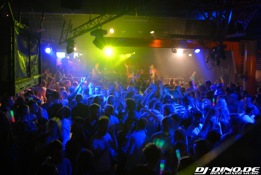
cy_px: 88
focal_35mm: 36
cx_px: 130
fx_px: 262
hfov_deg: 53.0
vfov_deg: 37.0
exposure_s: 1/6
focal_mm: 24
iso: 400
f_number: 6.3
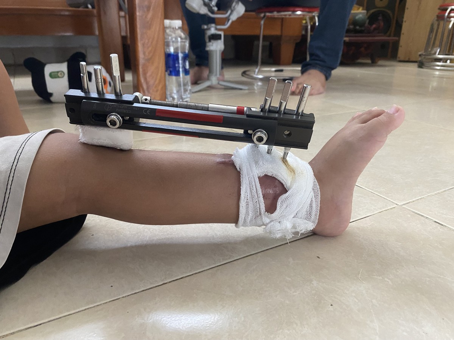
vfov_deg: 53.1
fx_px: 341
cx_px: 227
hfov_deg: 67.3
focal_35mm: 26
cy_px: 170
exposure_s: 1/60
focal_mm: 4.25
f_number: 1.8
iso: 320
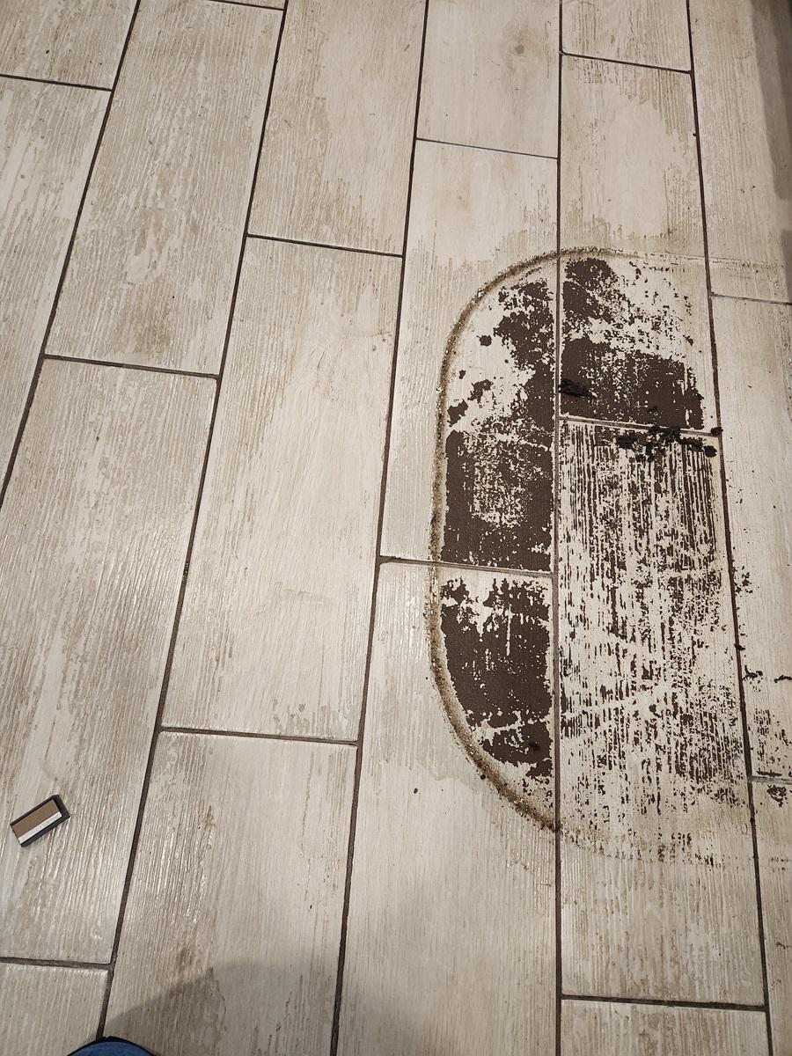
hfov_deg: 58.9
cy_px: 528
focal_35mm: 23
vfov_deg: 73.9
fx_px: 702
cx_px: 396
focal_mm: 5.4
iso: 250
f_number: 1.8
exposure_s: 1/120
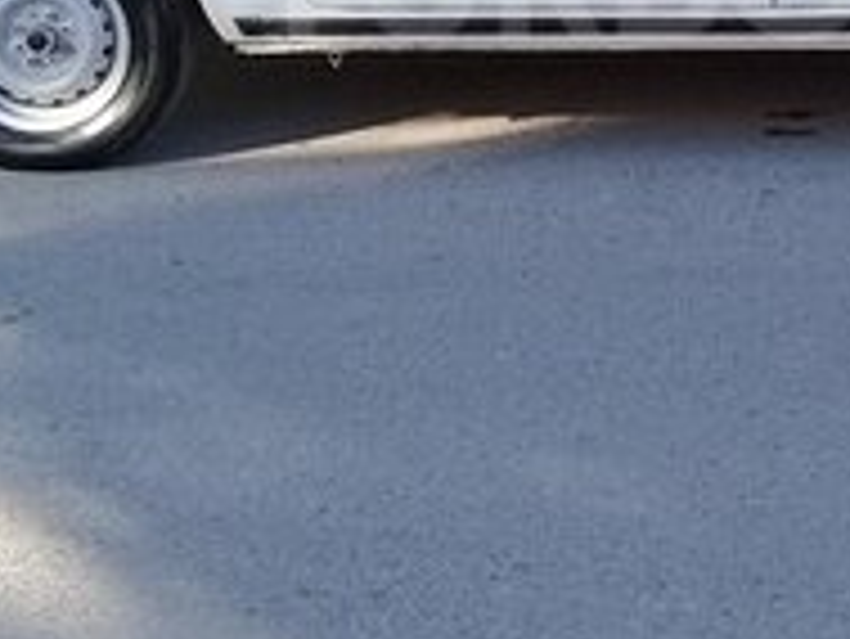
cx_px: 711
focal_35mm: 108
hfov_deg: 18.0
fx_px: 2654
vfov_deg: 13.5
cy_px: -29
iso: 50
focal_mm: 3.3
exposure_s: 1/251
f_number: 2.2
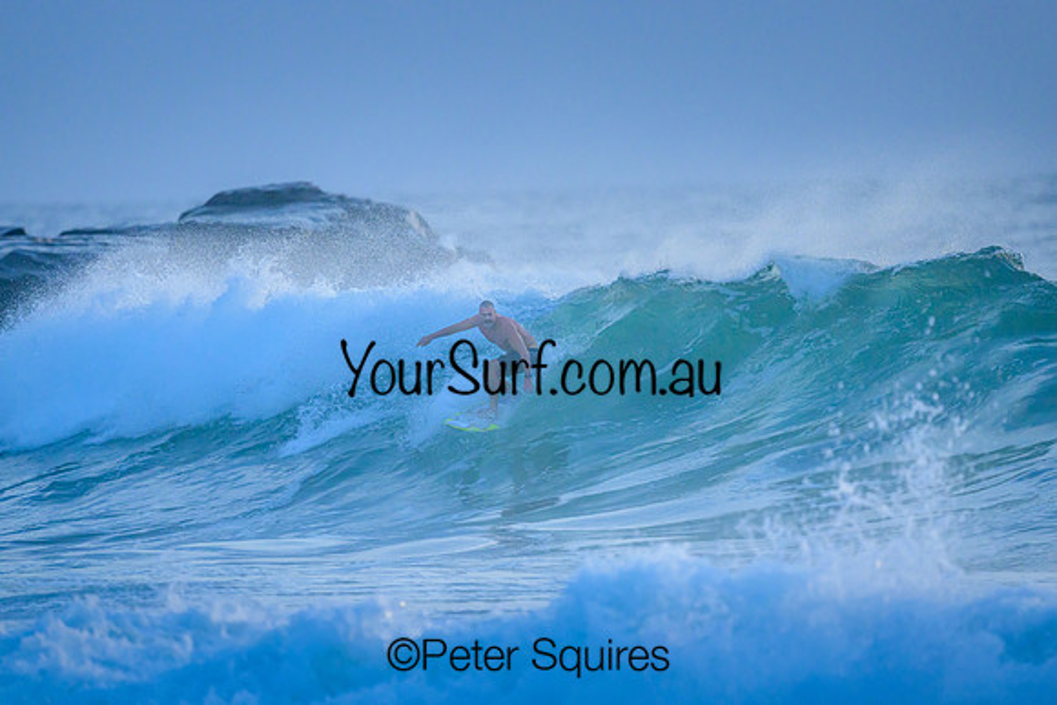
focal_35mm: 800
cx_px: 528
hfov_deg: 2.6
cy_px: 352
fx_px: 23493
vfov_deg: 1.7
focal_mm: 800
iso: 2000
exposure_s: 1/2500
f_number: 6.3
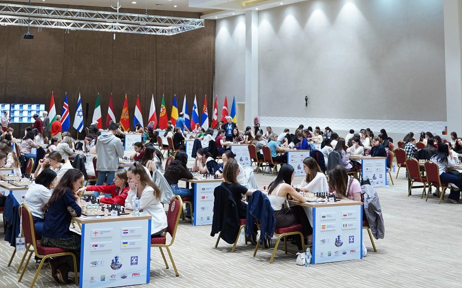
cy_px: 26
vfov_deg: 22.6
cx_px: 201
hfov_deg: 36.2
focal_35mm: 56
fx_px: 705
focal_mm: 24
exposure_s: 1/60
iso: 1000
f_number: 2.8
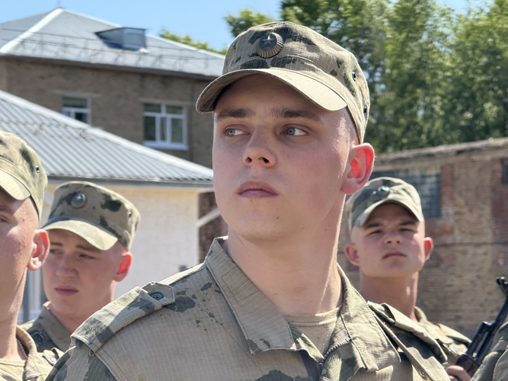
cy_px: 190
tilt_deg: +4.1
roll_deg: +0.7
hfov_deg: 16.4
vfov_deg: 12.3
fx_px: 1761
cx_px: 254
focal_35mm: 120
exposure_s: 1/687
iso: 64
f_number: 2.8
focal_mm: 15.66
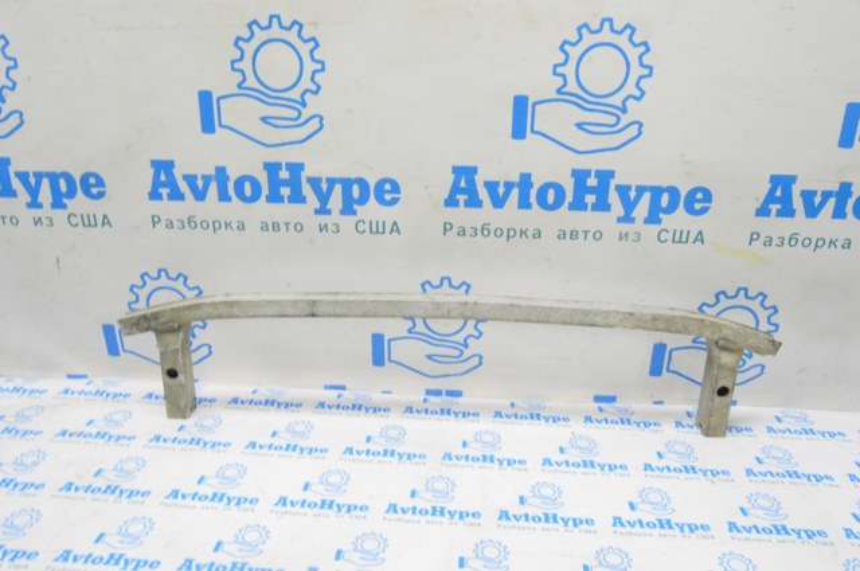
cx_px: 430
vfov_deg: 47.8
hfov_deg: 67.4
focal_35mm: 27
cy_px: 286
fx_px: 644
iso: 6400
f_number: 20
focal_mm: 18
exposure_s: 1/15
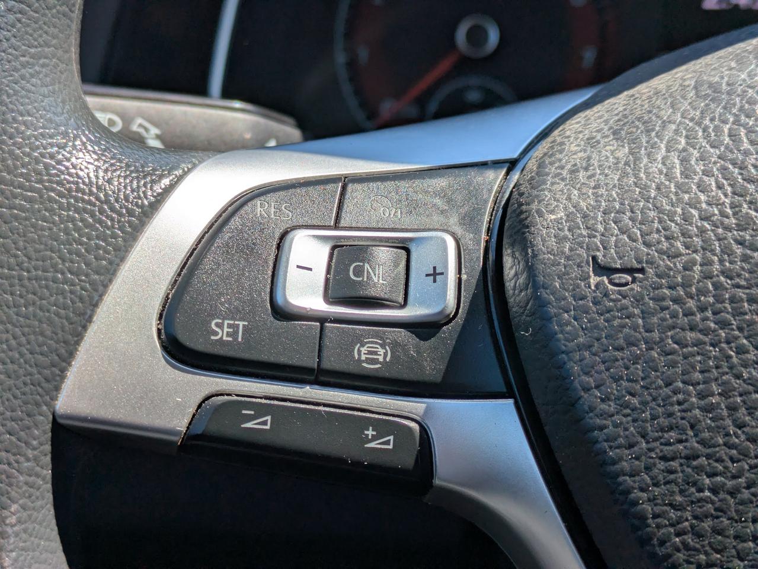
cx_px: 379
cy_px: 284
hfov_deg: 37.5
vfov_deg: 28.6
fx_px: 1117
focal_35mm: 51
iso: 44
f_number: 1.89
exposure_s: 1/1770
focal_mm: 5.43
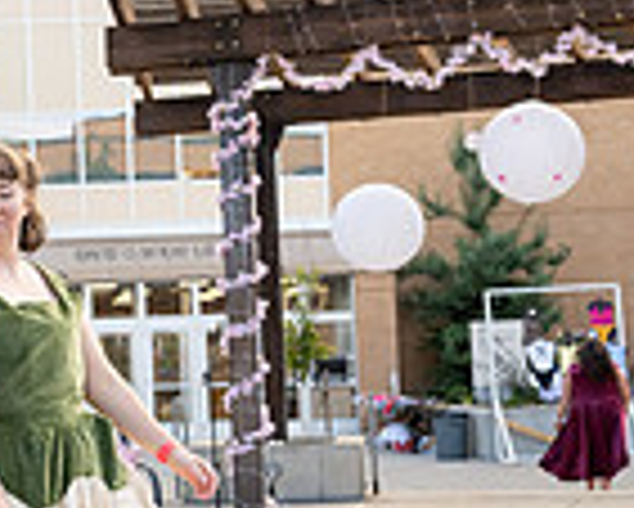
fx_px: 1859
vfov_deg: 15.6
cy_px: 243
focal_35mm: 99
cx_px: 31
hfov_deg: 18.9
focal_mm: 33
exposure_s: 1/800
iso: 800
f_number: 3.2
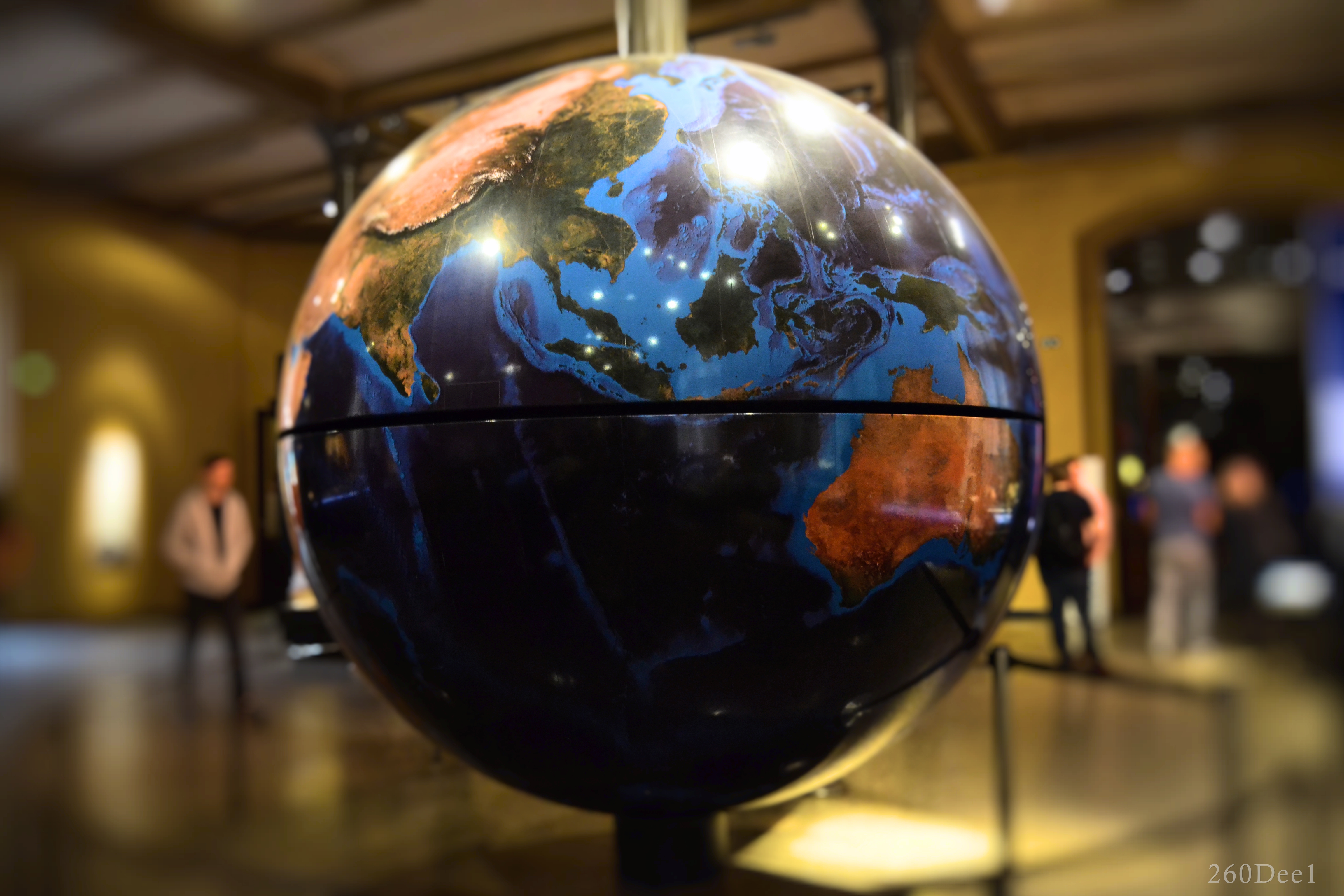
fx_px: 1008
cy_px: 448
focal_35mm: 27
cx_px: 672
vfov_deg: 47.9
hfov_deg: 67.4
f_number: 3.5
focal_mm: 18
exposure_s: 1/15
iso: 3200
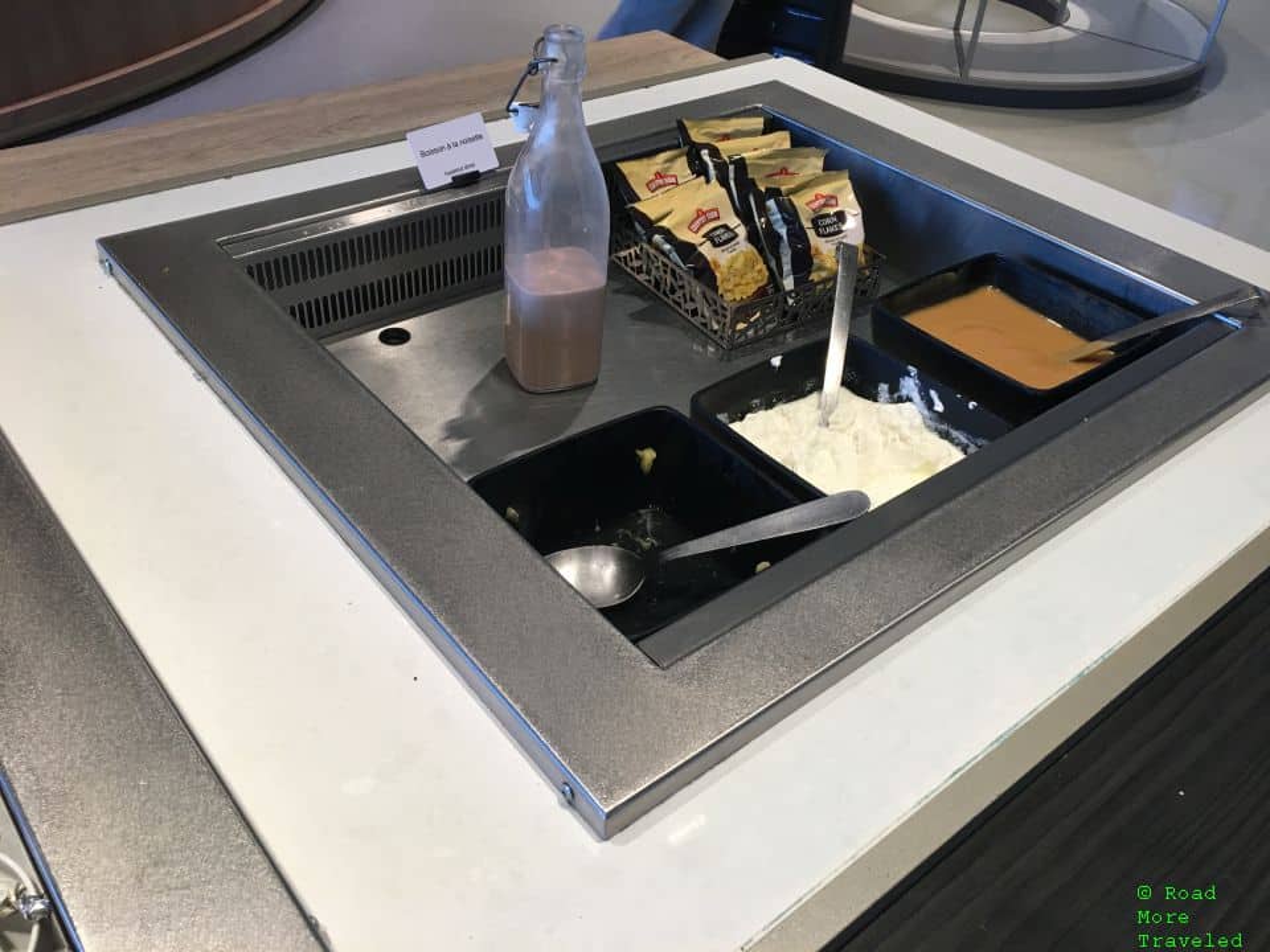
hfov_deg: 61.7
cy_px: 476
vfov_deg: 48.2
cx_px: 635
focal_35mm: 29
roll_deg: -5.1
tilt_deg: -37.1
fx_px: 1064
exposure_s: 1/33
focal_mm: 4.15
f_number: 2.2
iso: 50
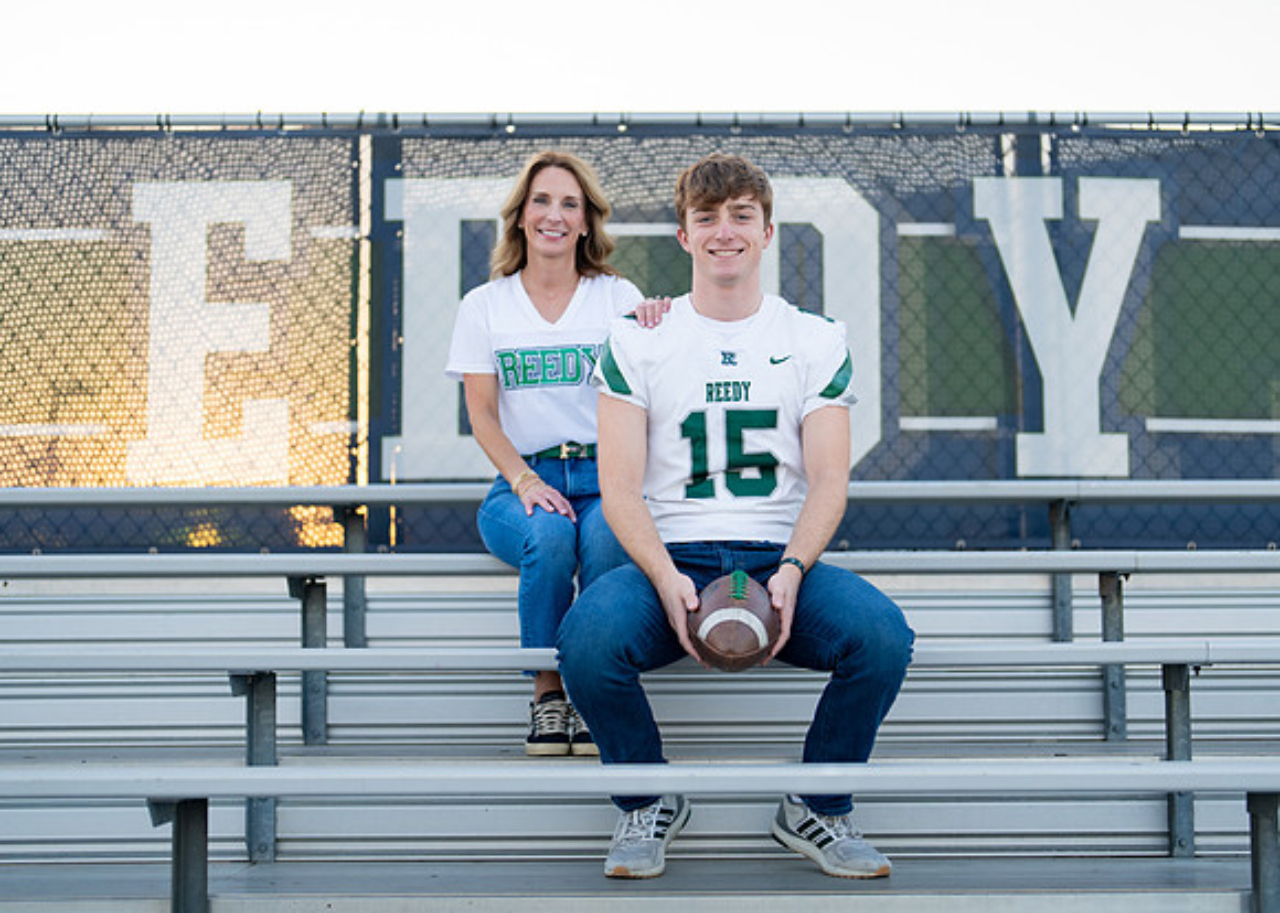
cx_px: 683
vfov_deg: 24.3
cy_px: 444
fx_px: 2123
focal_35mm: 58
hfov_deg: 33.5
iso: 100
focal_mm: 50
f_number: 1.2
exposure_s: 1/800
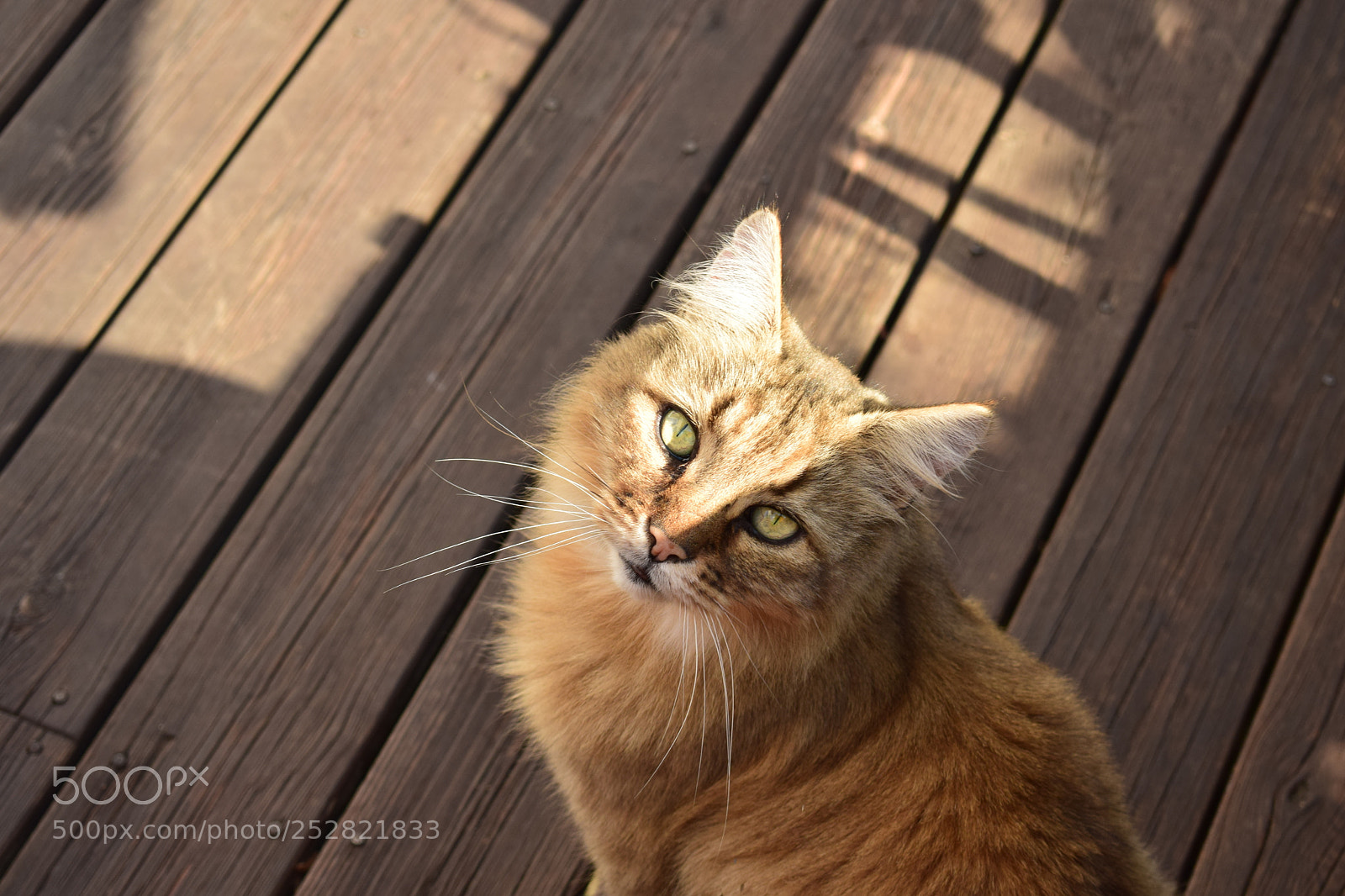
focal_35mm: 82
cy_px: 448
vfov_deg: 16.5
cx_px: 672
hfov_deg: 24.6
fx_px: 3081
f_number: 5.6
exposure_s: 1/350
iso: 320
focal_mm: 55
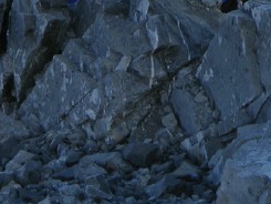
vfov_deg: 2.7
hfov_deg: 3.6
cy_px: -175
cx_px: 257
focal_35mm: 543
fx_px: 4253
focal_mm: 31.9
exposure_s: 1/245
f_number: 5.4
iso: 50
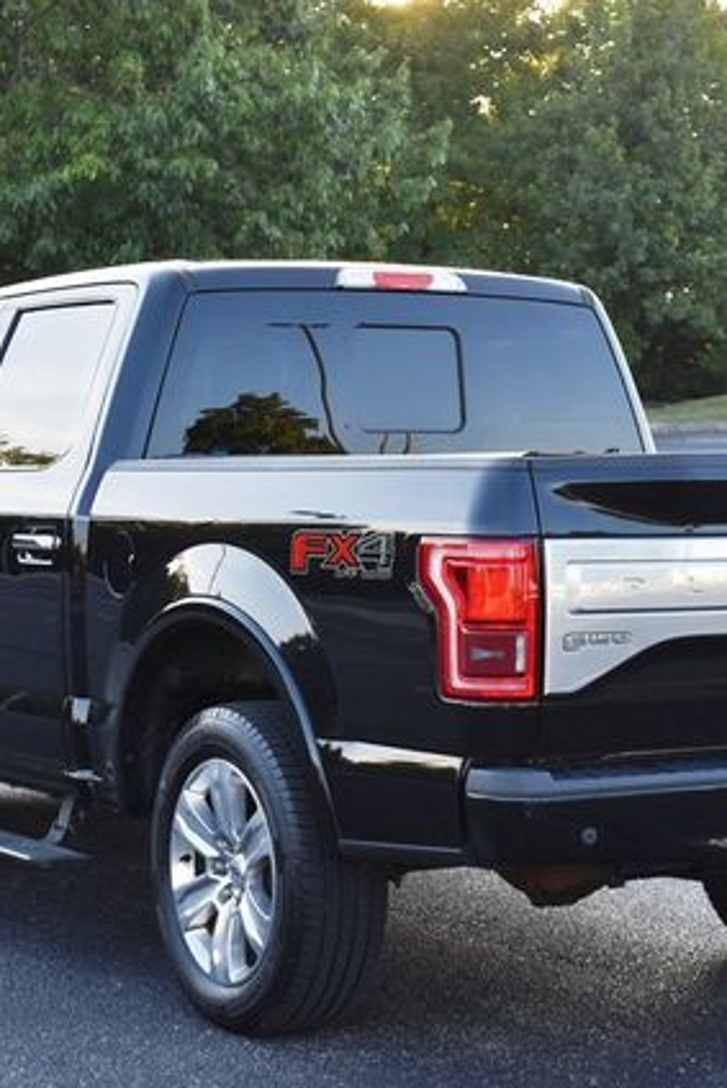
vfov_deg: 23.6
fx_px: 2603
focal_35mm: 86
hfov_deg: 15.9
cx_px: 447
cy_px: 545
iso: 400
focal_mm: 38
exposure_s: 1/250
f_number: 5.6
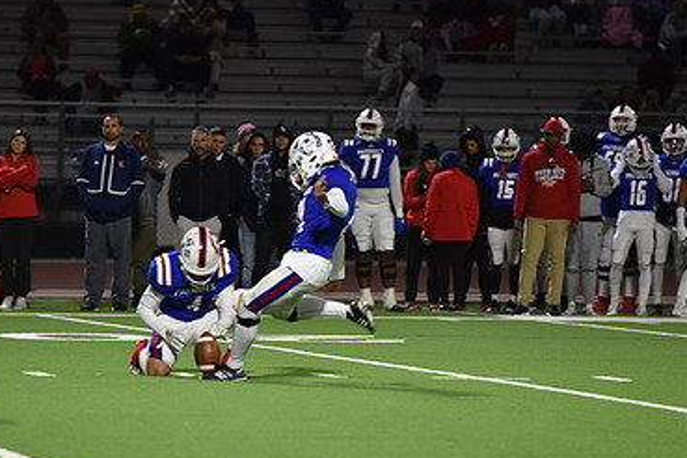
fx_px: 5992
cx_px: 305
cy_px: 157
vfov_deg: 4.4
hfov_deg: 6.6
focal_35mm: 314
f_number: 2.8
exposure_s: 1/500
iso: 2200
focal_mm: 200
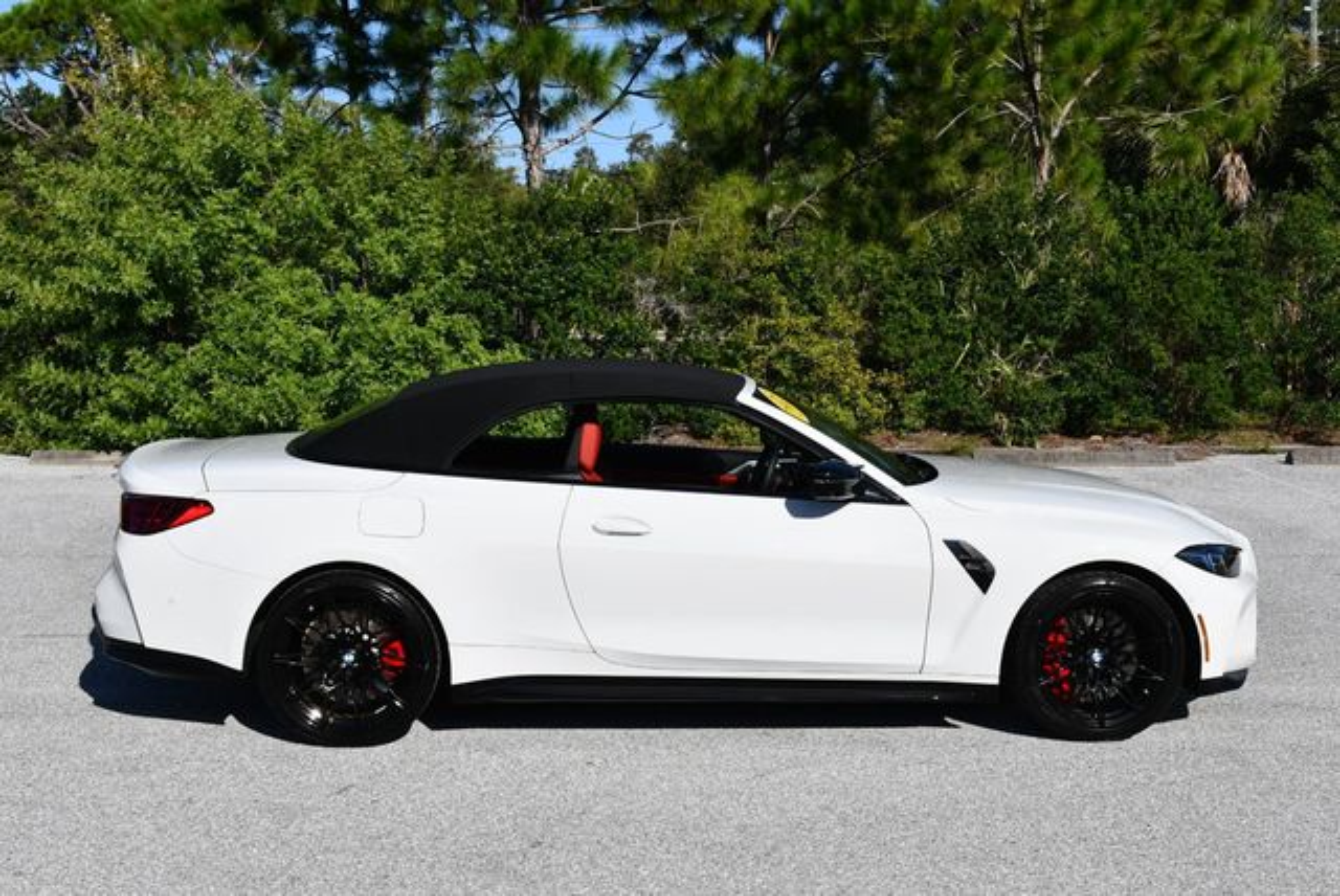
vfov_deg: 28.1
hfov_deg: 41.1
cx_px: 670
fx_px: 1788
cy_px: 448
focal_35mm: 48
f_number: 9
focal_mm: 24
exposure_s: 1/320
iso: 100
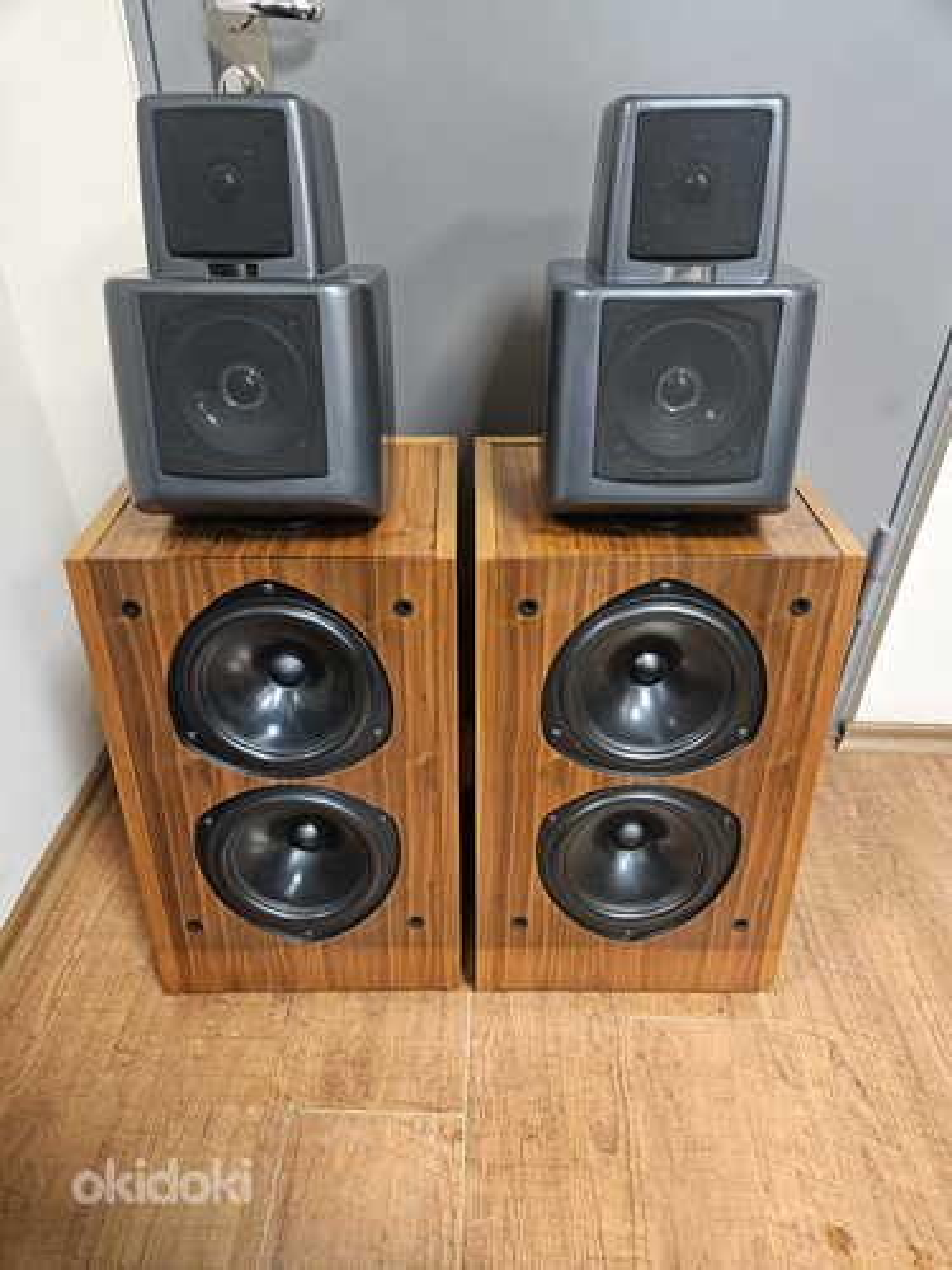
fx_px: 843
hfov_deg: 58.9
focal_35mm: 23
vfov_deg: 73.9
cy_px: 635
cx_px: 476
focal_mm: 5.4
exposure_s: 1/33.3
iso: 500
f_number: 1.8
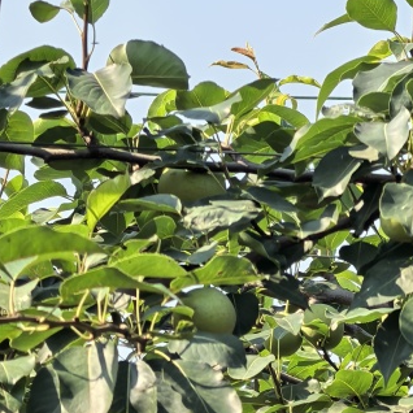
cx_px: 430
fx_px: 4238
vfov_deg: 5.6
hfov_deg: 5.6
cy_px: 489
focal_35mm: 314
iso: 50
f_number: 2.1
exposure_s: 1/708
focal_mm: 15
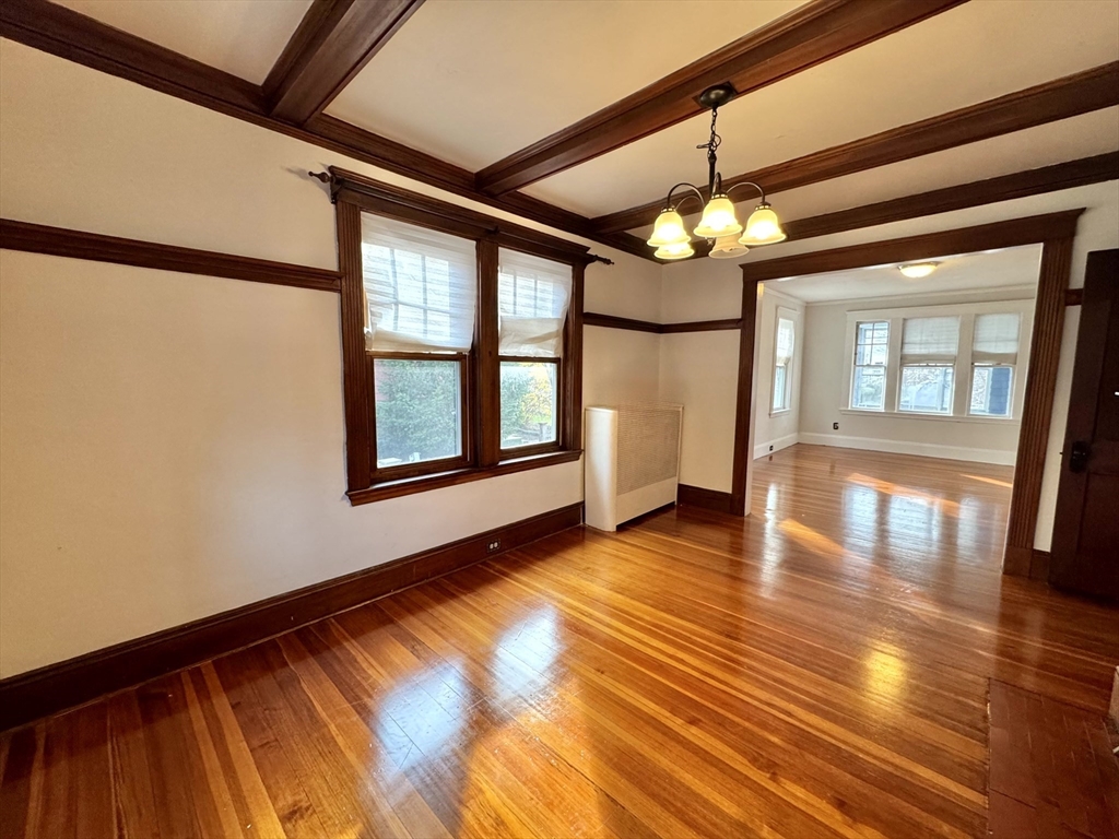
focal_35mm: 14
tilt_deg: -7.1
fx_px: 453
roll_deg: -0.3
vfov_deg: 85.7
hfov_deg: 102.1
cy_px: 420
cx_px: 560
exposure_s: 1/120
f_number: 2.2
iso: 250
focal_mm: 2.22
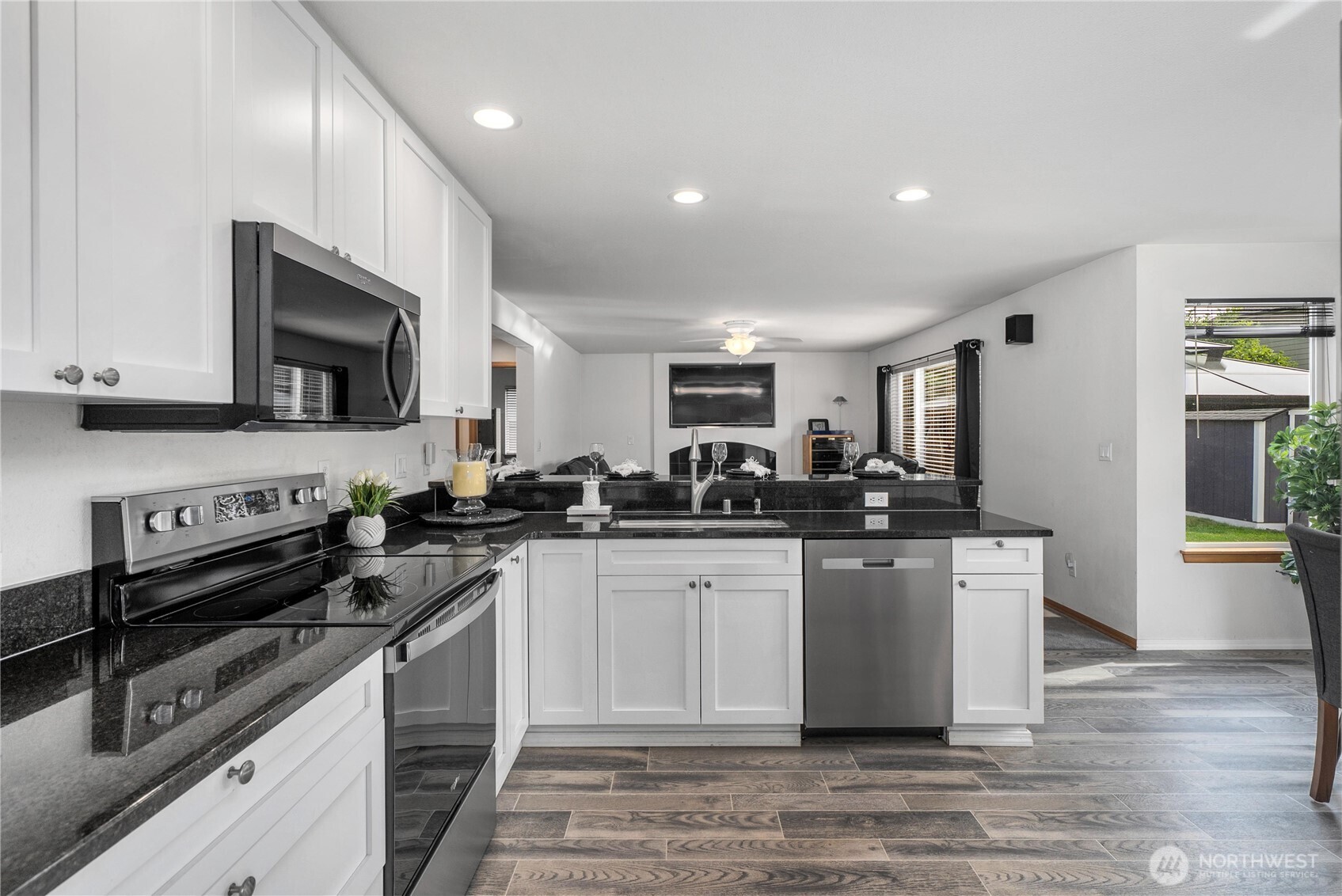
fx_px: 597
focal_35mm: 16
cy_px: 448
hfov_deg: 96.7
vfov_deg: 73.8
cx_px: 671
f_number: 7.1
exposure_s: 1/25
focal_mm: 16
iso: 1000
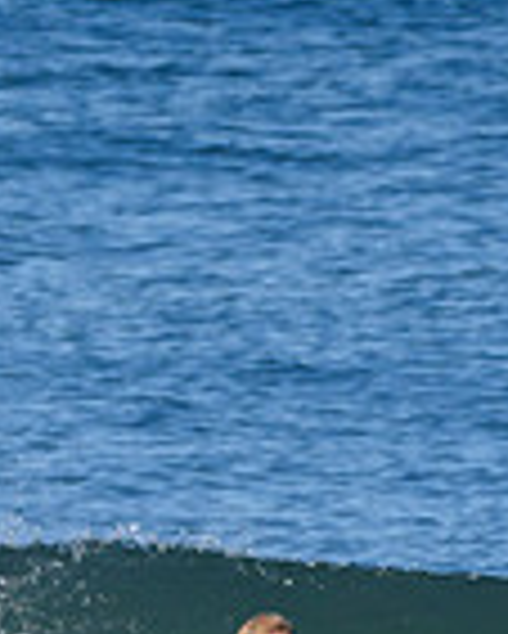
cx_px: 274
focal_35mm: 2897
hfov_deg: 0.5
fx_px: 54386
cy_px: 816
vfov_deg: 0.7
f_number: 5.6
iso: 320
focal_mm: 500
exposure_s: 1/2000
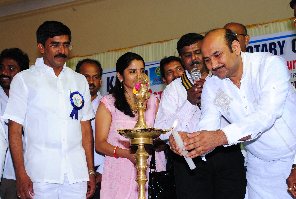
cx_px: 148
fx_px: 544
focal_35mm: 66
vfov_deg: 20.7
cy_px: 100
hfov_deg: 30.5
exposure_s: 1/125
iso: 400
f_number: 7.1
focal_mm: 44
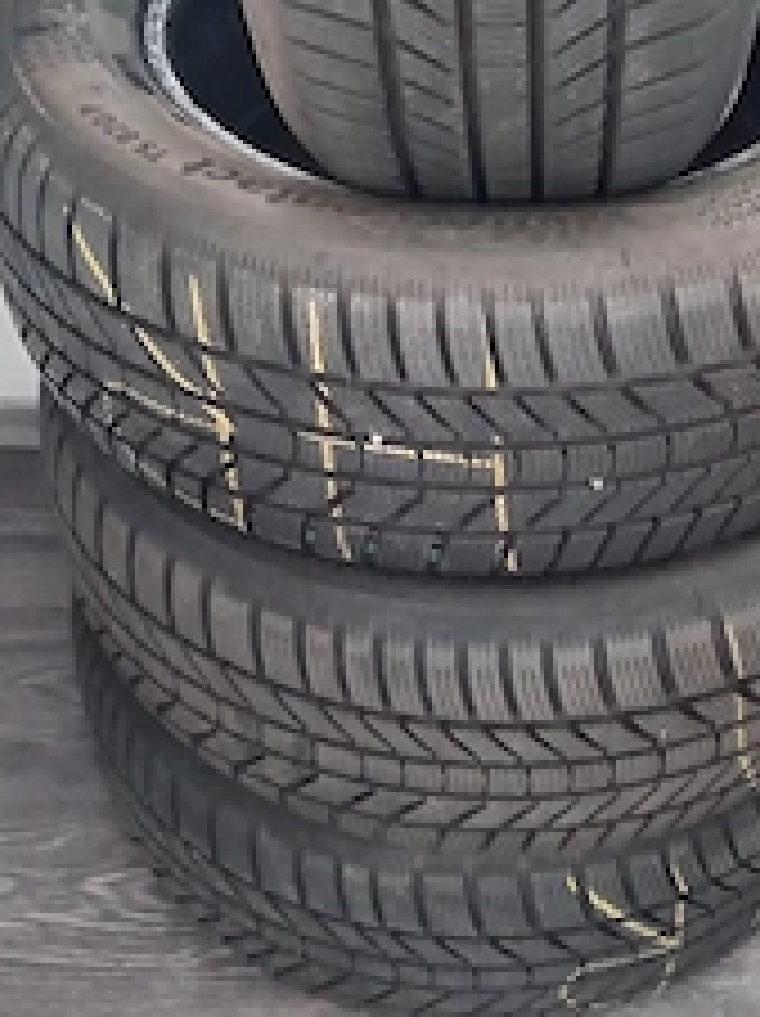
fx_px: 1408
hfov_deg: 29.8
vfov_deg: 37.7
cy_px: 155
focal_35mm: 48
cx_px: 558
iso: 2402
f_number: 1.8
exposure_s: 1/16.7
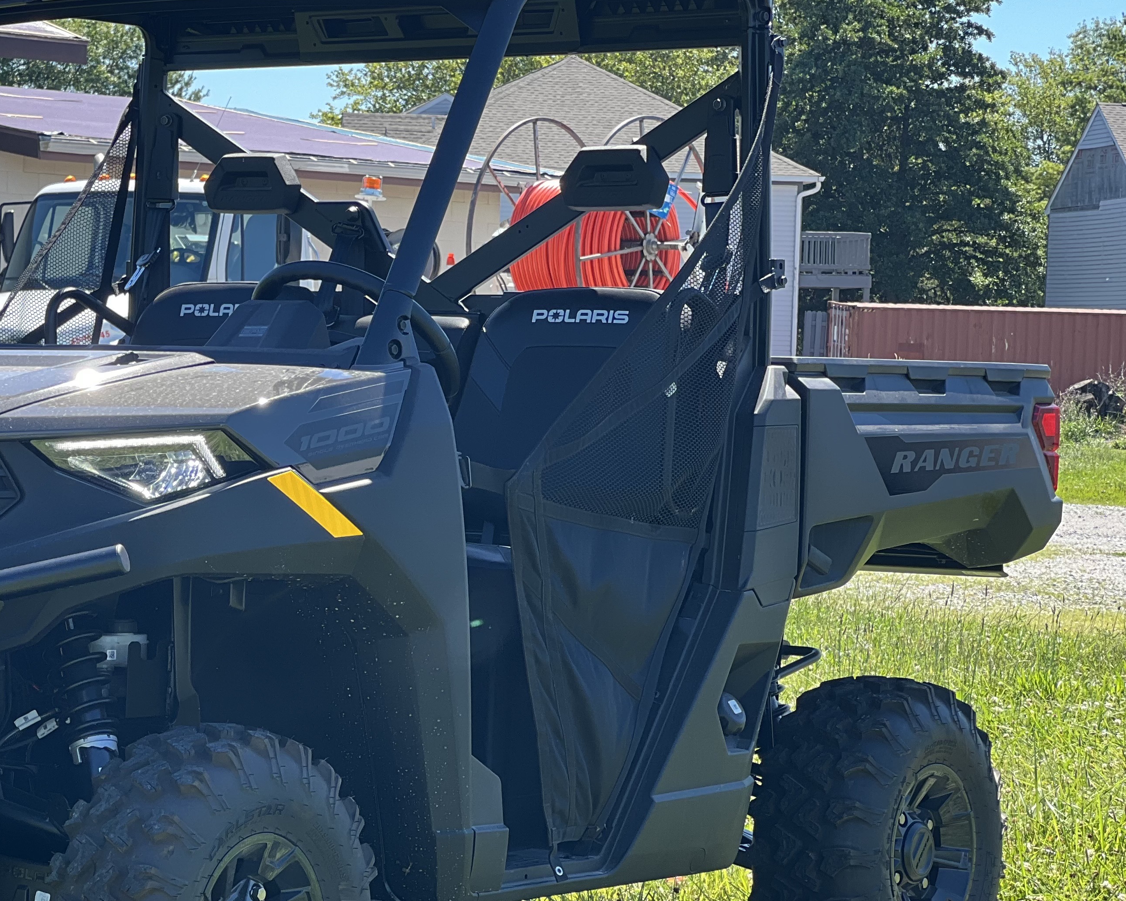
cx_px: 265
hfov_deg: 16.2
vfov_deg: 13.1
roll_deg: -1.7
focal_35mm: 118
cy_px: 504
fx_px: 3933
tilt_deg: -1.6
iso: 20
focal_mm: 9
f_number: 2.8
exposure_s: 1/128
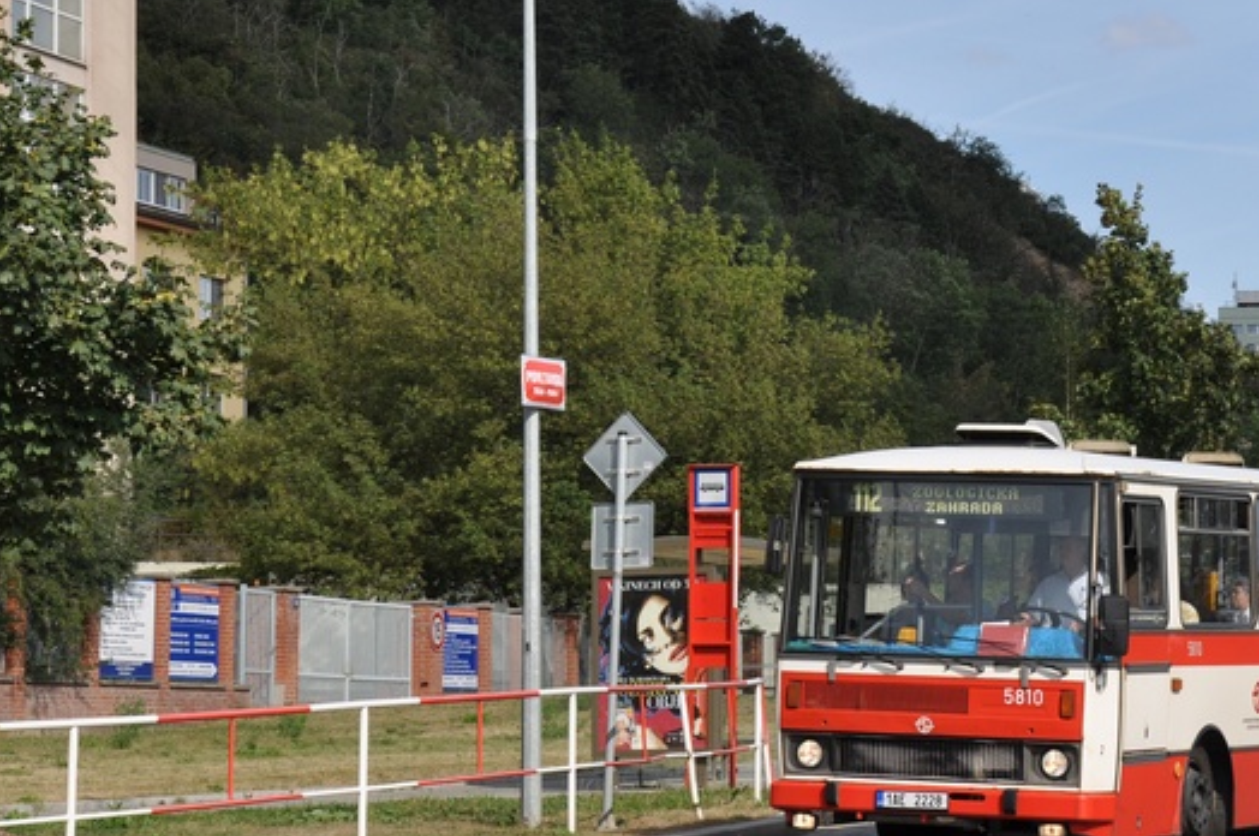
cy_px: 255
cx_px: 987
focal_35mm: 134
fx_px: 4680
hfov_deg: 15.2
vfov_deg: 10.2
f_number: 8
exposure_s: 1/800
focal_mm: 52
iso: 200
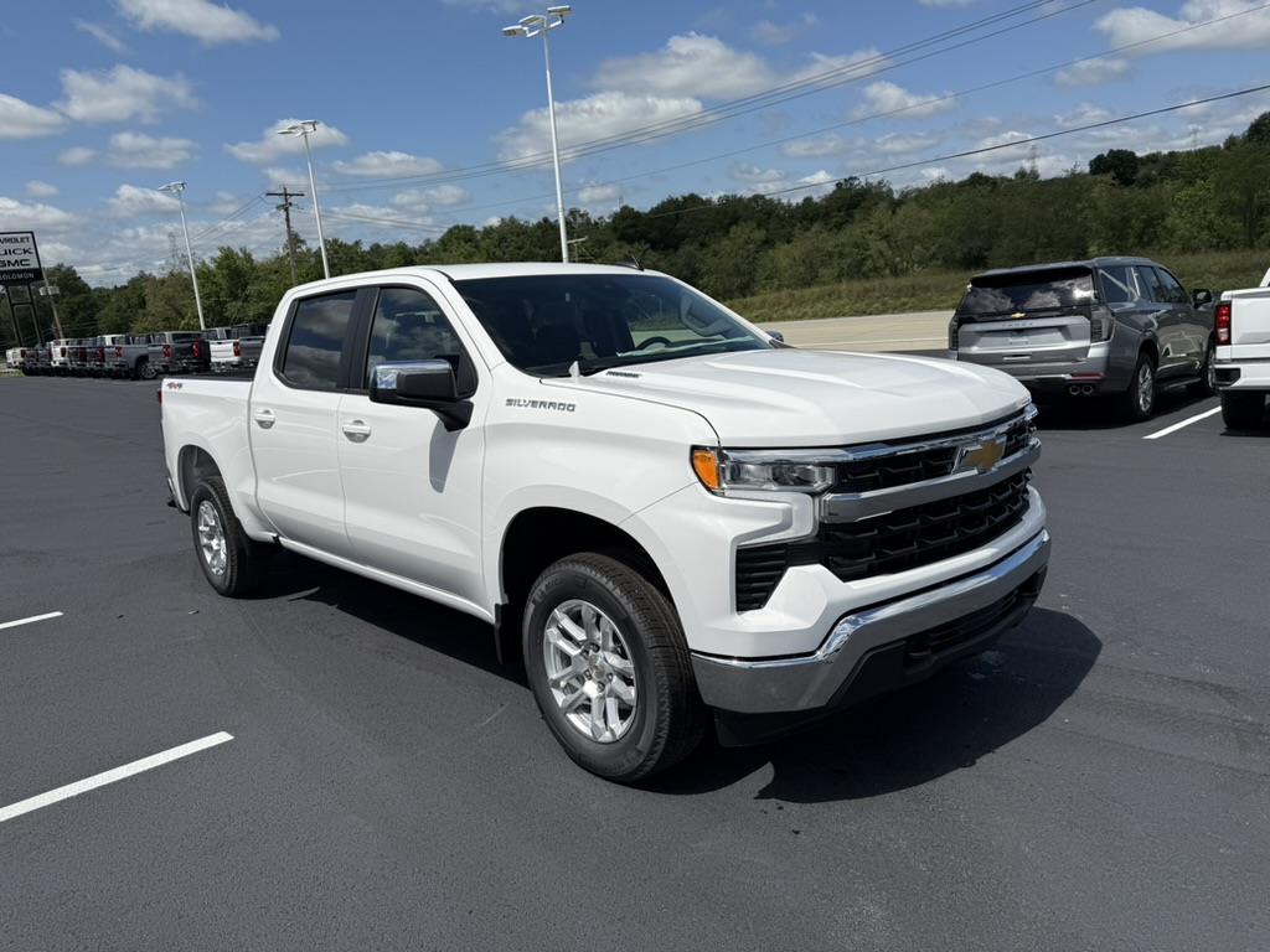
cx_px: 635
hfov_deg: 71.6
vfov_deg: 56.8
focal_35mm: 24
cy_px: 476
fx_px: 881
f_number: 1.78
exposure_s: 1/10309
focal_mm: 6.76
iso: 80
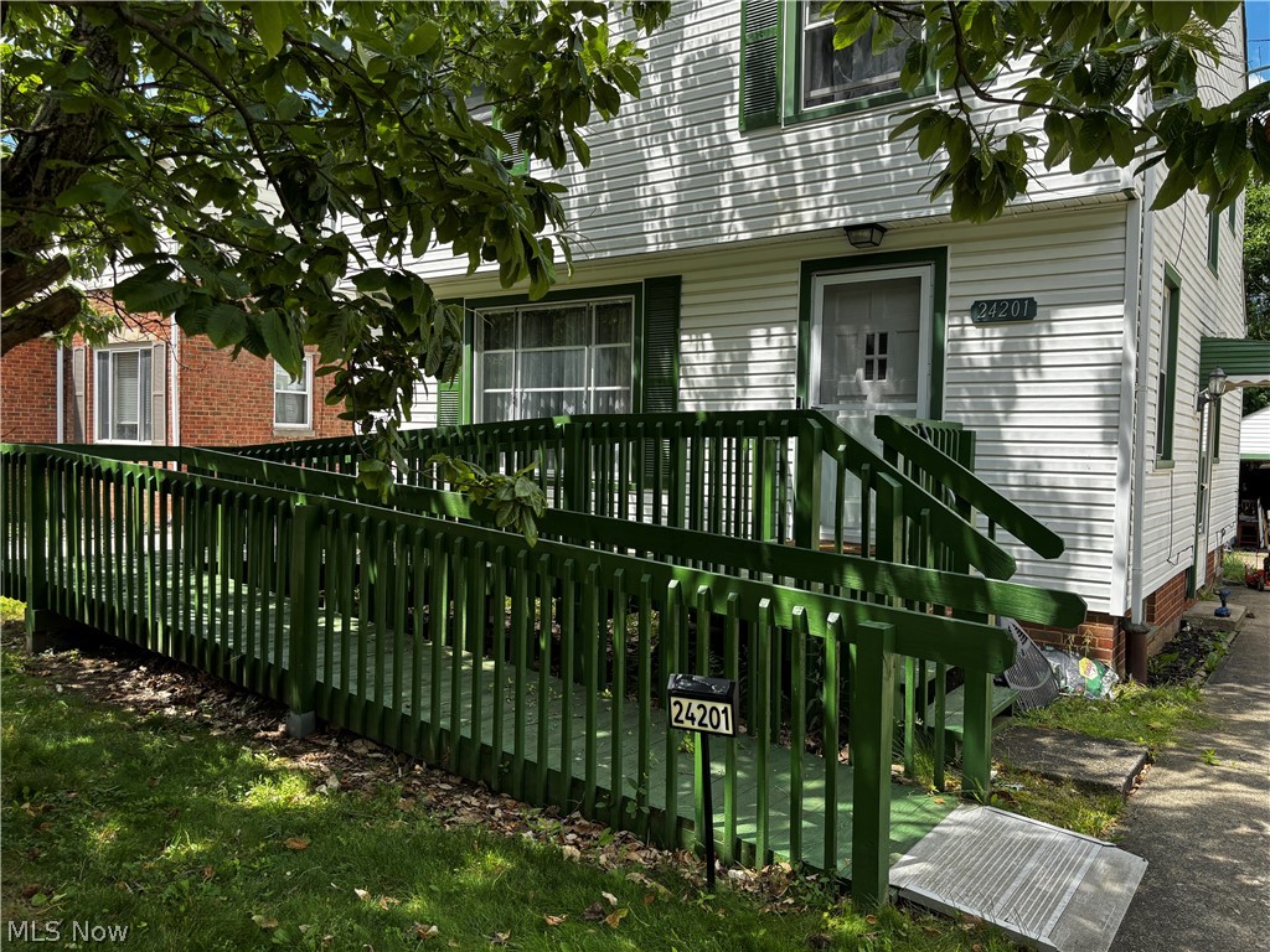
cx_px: 635
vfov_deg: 53.1
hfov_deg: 67.3
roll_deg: -1.2
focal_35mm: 26
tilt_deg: -2.6
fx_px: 954
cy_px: 476
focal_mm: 5.96
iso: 50
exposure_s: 1/978
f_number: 1.6
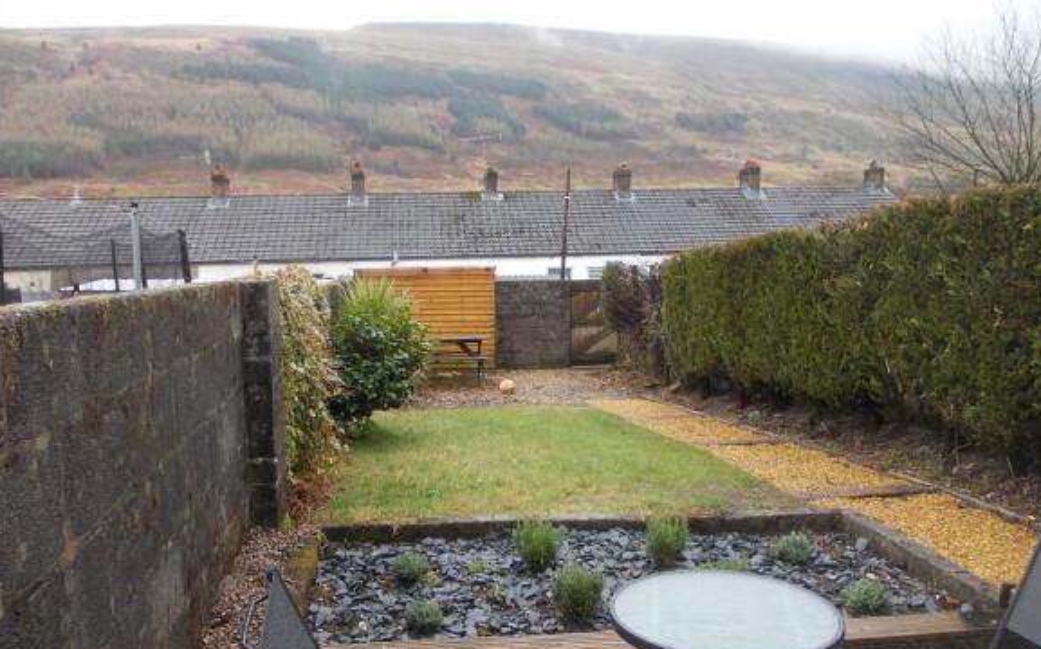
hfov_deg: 62.9
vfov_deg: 41.7
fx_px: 851
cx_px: 522
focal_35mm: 30
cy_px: 365
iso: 80
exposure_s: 1/80
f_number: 2.7
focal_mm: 4
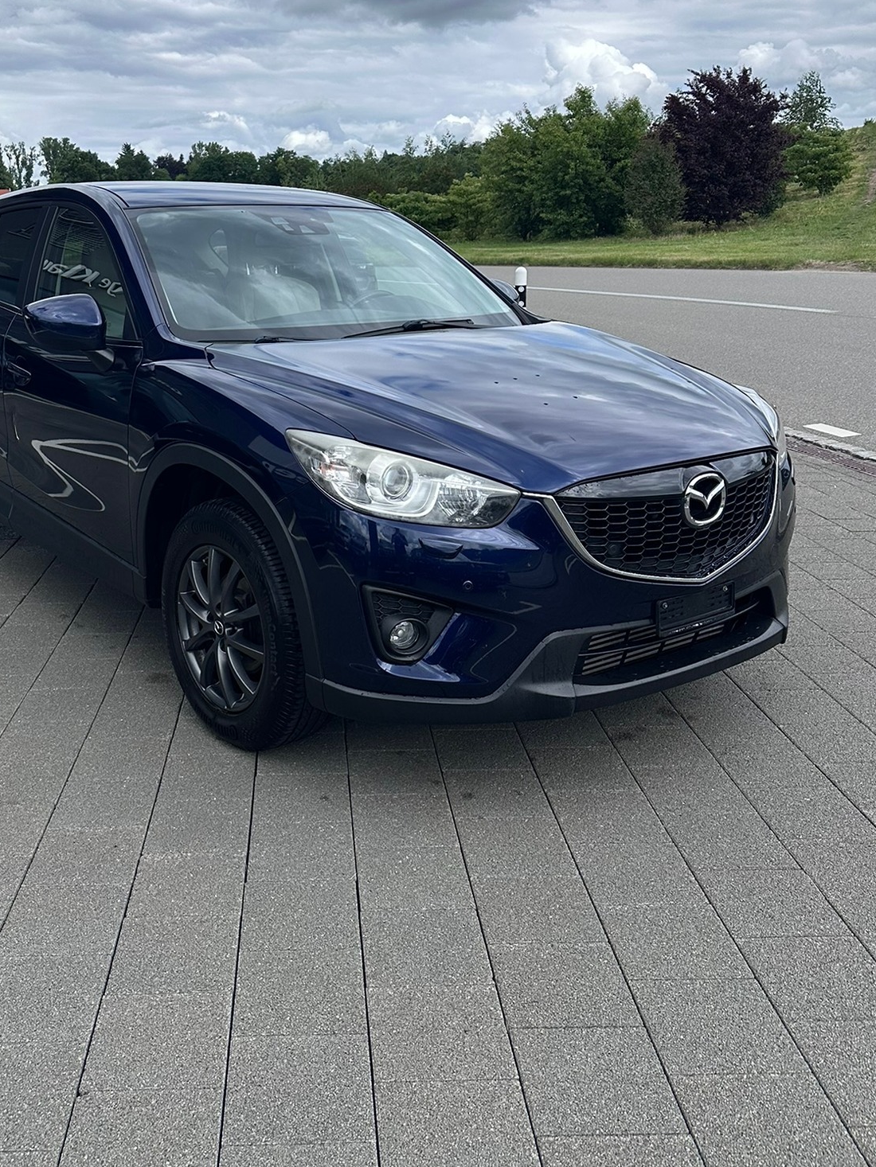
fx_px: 1113
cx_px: 319
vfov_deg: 54.8
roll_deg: +1.3
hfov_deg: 42.6
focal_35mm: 33
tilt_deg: -9.5
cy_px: 444
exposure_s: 1/5000
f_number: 1.78
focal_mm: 6.86
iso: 80
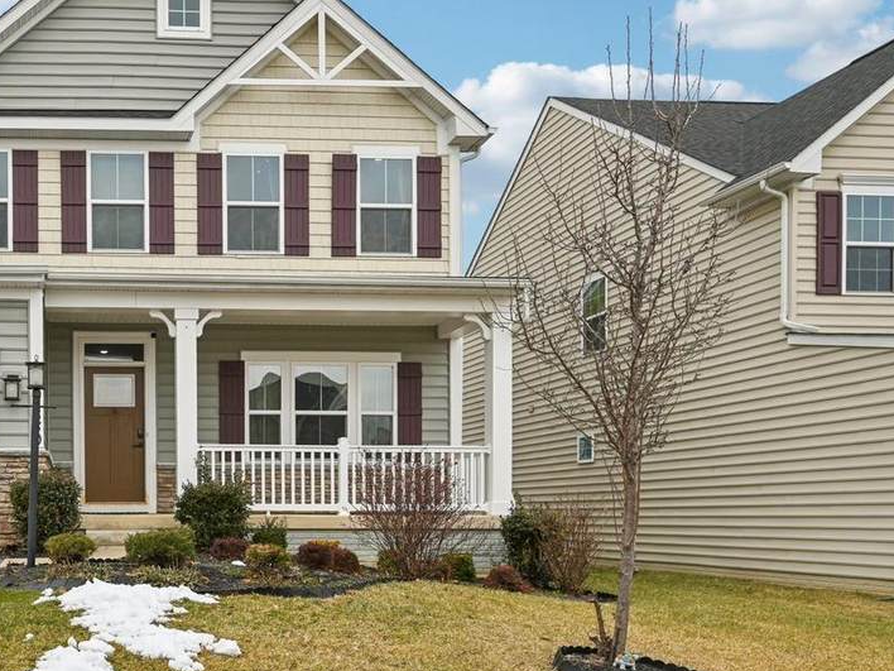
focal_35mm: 33
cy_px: 295
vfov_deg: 42.9
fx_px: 852
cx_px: 109
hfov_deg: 49.9
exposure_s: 1/125
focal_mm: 19
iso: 100
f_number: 8
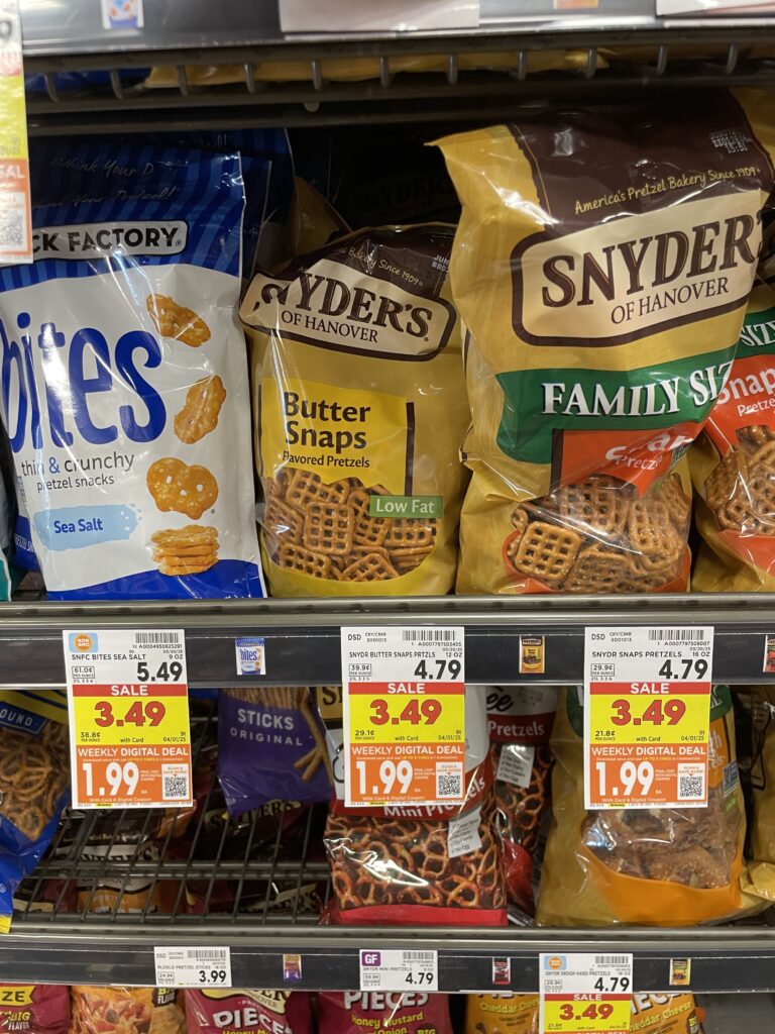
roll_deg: +2.2
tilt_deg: -32.0
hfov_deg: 53.1
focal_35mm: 26
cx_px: 388
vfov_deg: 67.3
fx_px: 776
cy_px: 517
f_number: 1.6
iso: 125
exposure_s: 1/44
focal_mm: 4.2
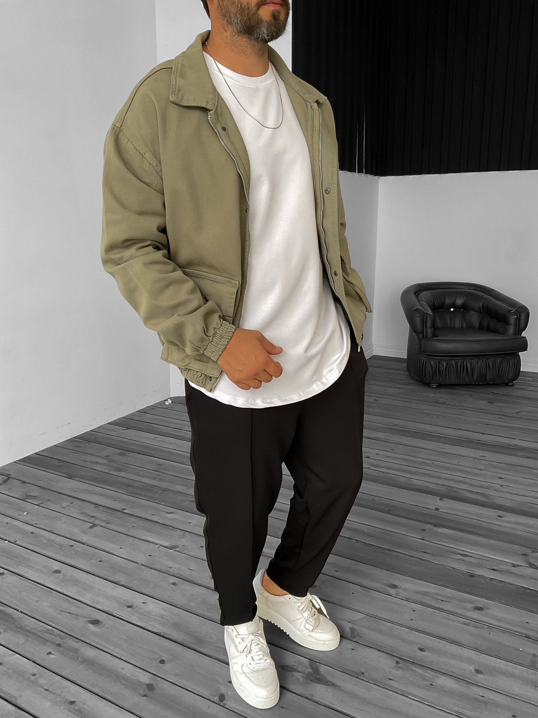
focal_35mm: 29
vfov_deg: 61.7
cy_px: 359
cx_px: 269
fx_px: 601
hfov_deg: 48.2
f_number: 1.8
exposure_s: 1/120
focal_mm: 3
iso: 50
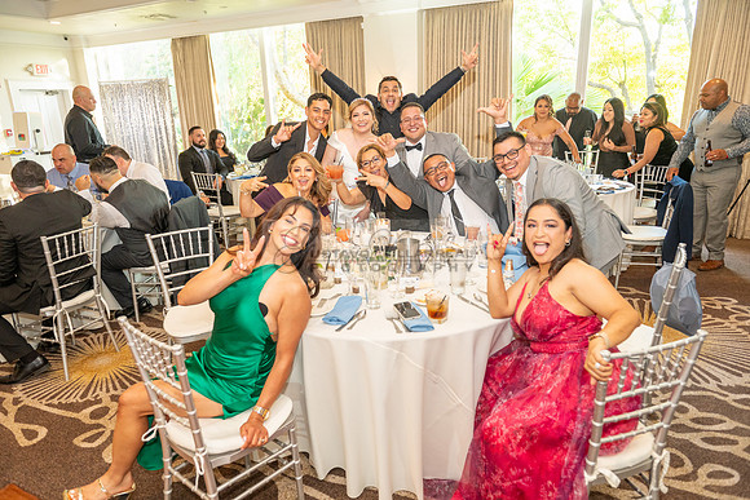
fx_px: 500
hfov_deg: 73.7
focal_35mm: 24
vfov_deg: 53.2
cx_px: 375
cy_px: 250
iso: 800
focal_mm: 24
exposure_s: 1/125
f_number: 3.5
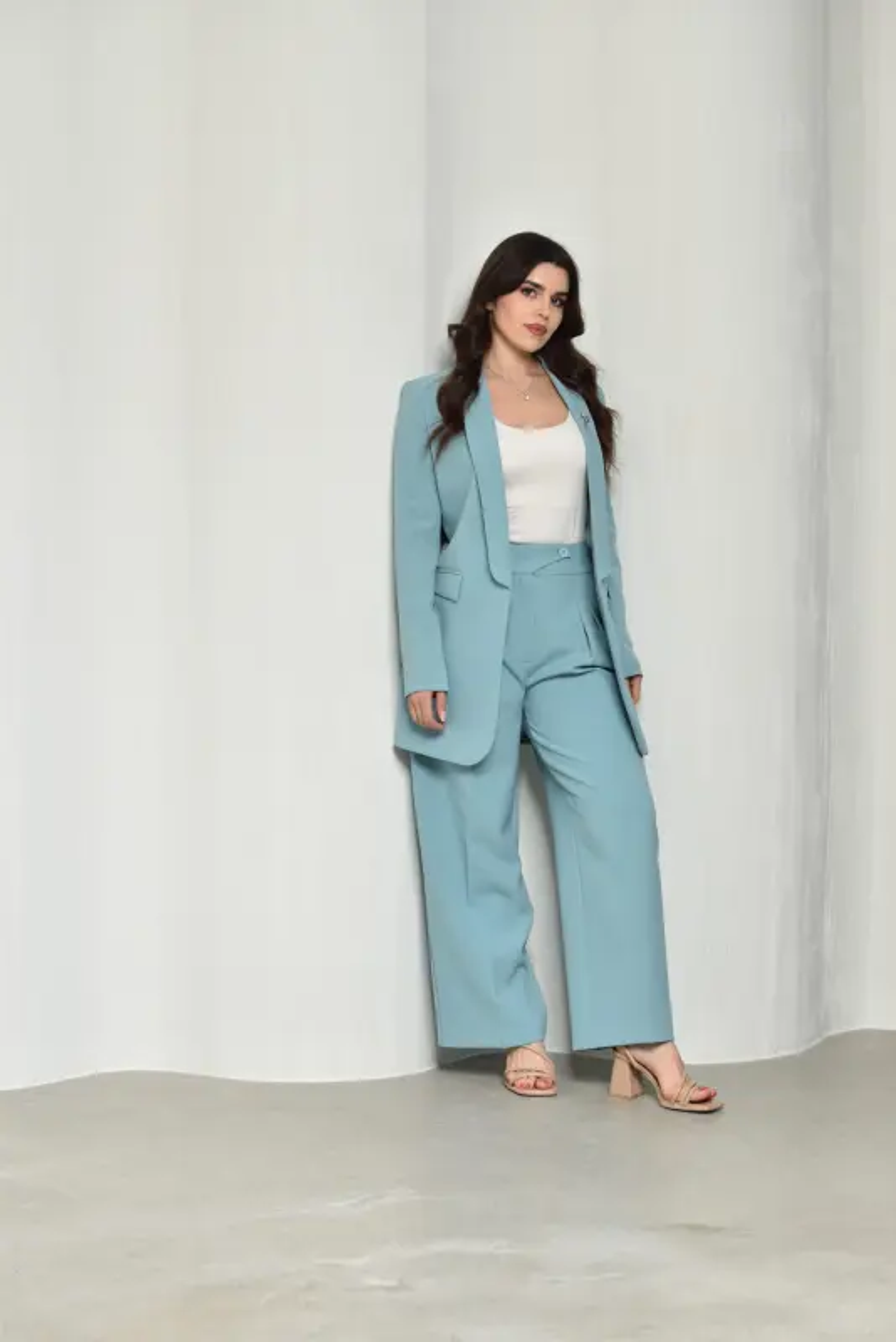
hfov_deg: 25.8
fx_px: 1958
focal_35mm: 52
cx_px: 448
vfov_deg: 37.8
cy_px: 671
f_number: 4
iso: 125
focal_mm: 35
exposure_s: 1/200
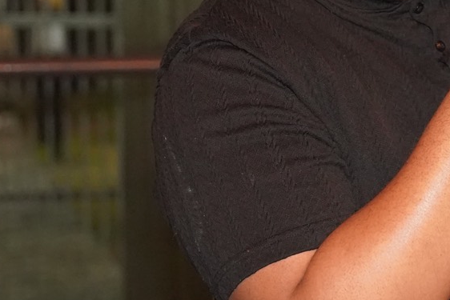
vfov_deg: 8.3
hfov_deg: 12.3
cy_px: 26
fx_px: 2067
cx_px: 464
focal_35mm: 165
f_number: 2.8
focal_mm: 48.4
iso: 6400
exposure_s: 1/160
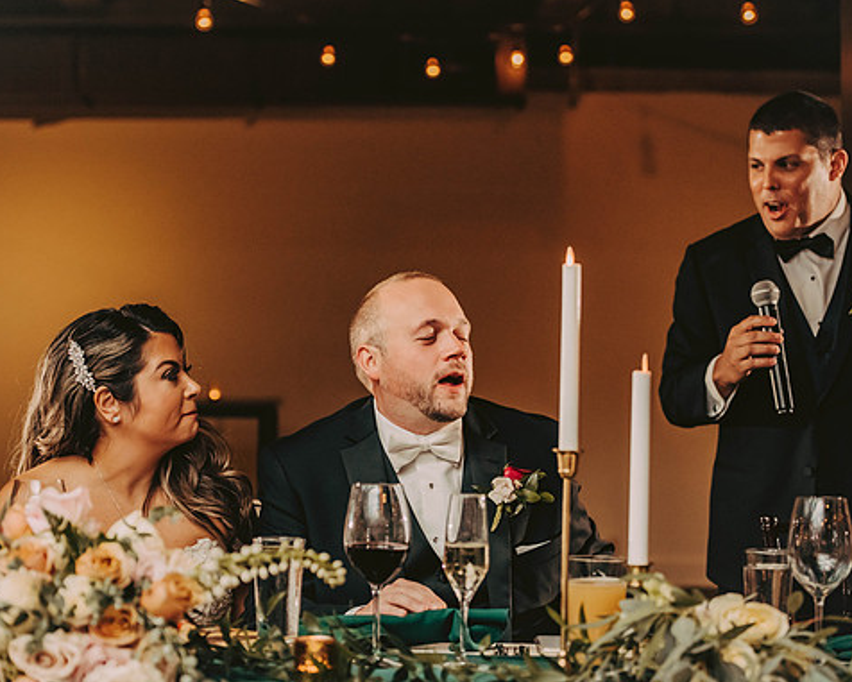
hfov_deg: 23.8
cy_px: 341
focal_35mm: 80
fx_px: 2018
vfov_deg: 19.2
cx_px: 451
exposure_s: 1/200
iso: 1600
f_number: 3.2
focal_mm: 70
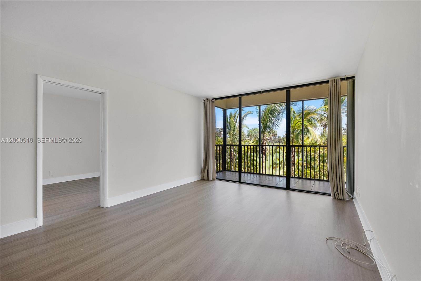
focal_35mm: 15
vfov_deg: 77.3
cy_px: 140
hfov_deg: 100.4
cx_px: 210
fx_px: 175
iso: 800
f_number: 8
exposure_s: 1/125
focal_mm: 10
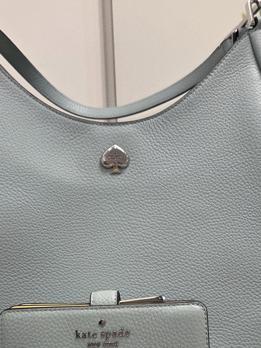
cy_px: 269
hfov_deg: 30.9
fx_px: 472
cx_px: 125
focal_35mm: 47
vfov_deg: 39.1
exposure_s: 1/120
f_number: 1.8
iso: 200
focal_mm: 5.4
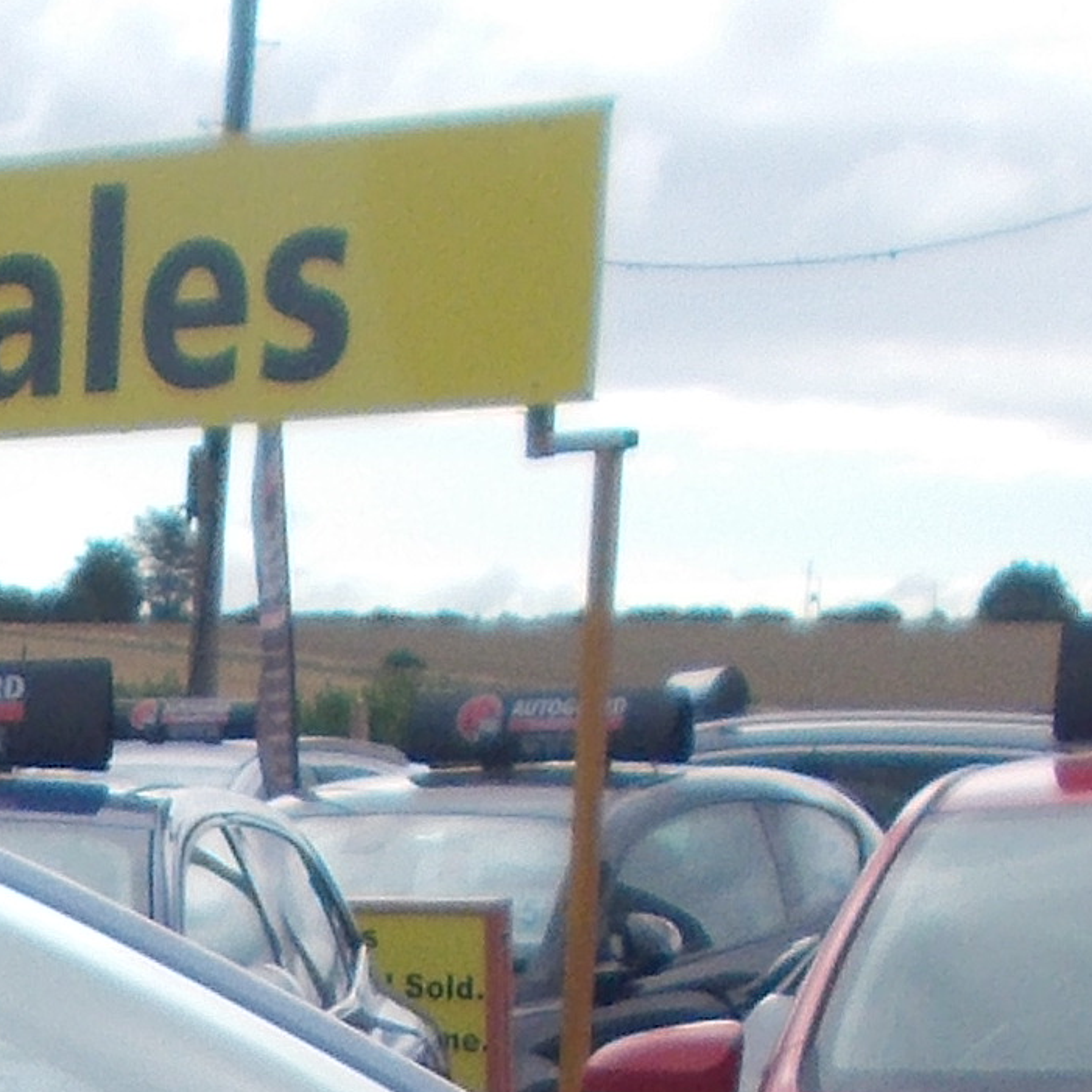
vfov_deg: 10.4
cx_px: -643
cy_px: 2334
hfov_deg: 11.0
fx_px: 5389
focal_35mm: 151
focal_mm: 4.6
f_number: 8
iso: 80
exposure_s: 1/125
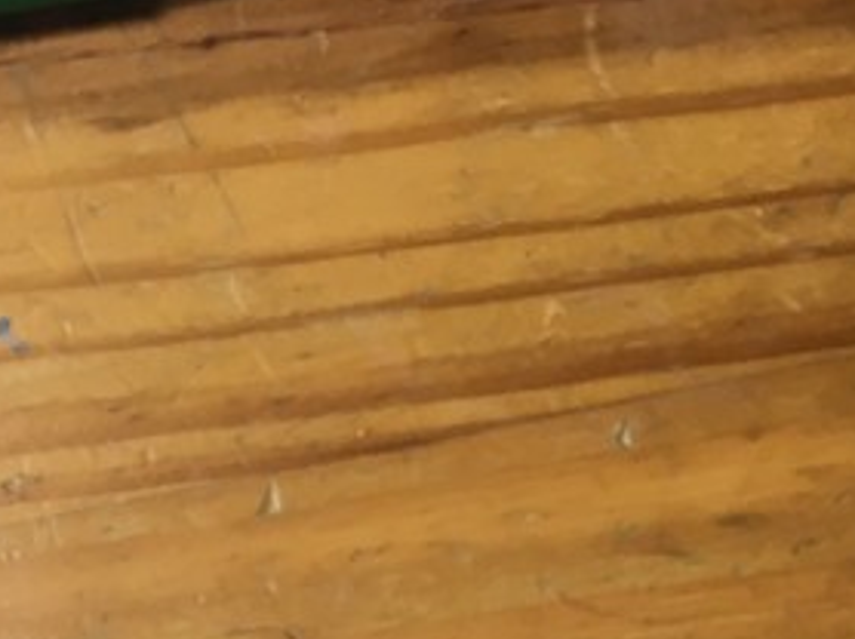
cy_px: 960
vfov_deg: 14.6
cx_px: -34
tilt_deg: -77.6
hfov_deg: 20.1
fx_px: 2320
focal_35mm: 94
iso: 25
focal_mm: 4.15
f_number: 2.2
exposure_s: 1/33
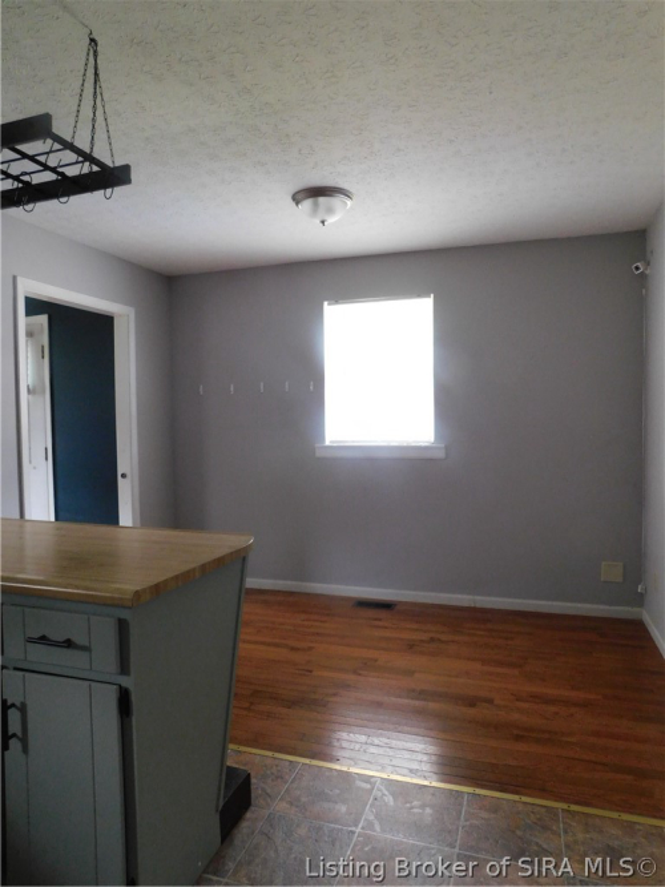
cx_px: 332
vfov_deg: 73.9
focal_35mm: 23
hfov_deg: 58.9
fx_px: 589
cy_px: 444
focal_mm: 4
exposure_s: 1/13
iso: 400
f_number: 3
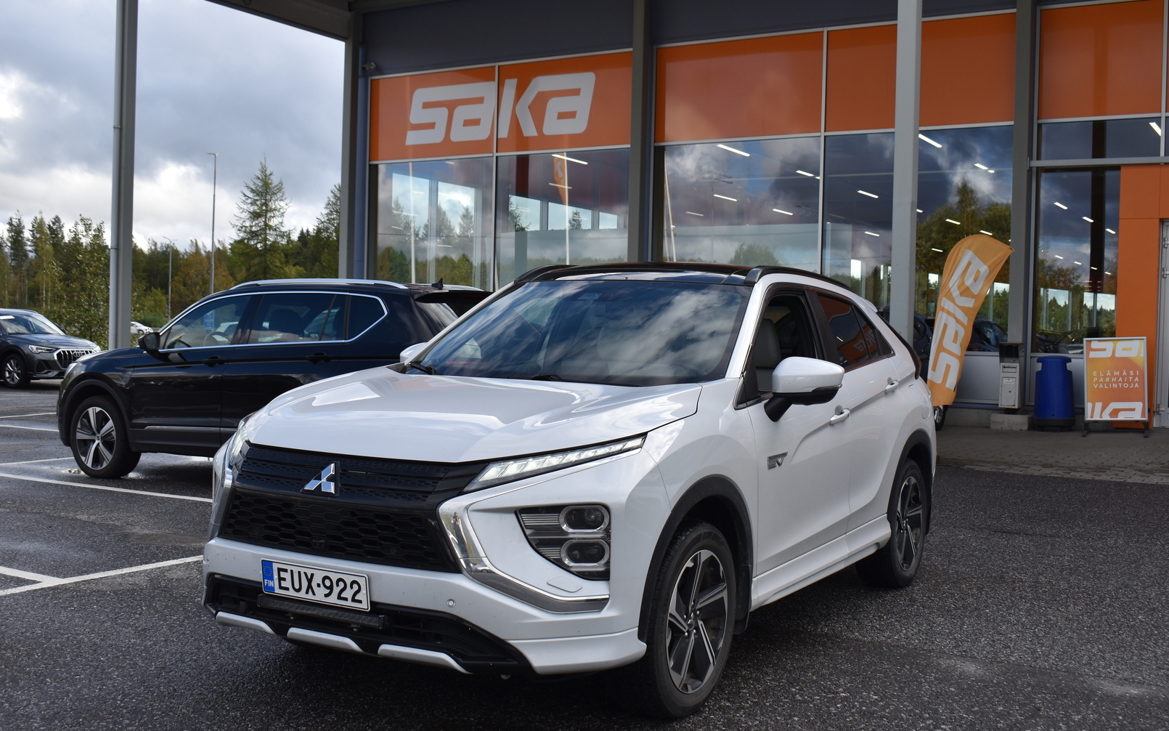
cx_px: 587
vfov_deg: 32.0
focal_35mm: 40
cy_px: 382
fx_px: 1274
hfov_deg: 49.3
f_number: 8
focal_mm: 26
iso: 200
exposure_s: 1/500
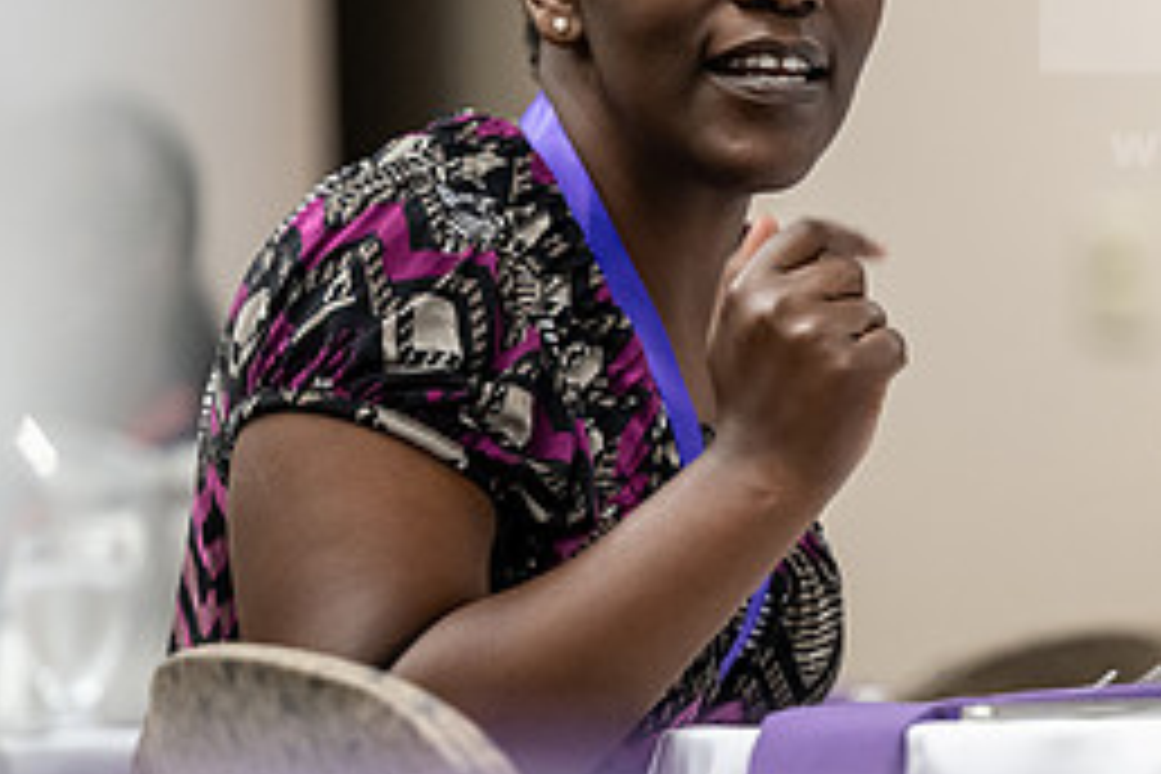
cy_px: 241
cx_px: 904
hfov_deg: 6.3
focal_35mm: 326
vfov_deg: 4.2
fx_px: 10513
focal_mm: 145
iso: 2000
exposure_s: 1/200
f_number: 2.8
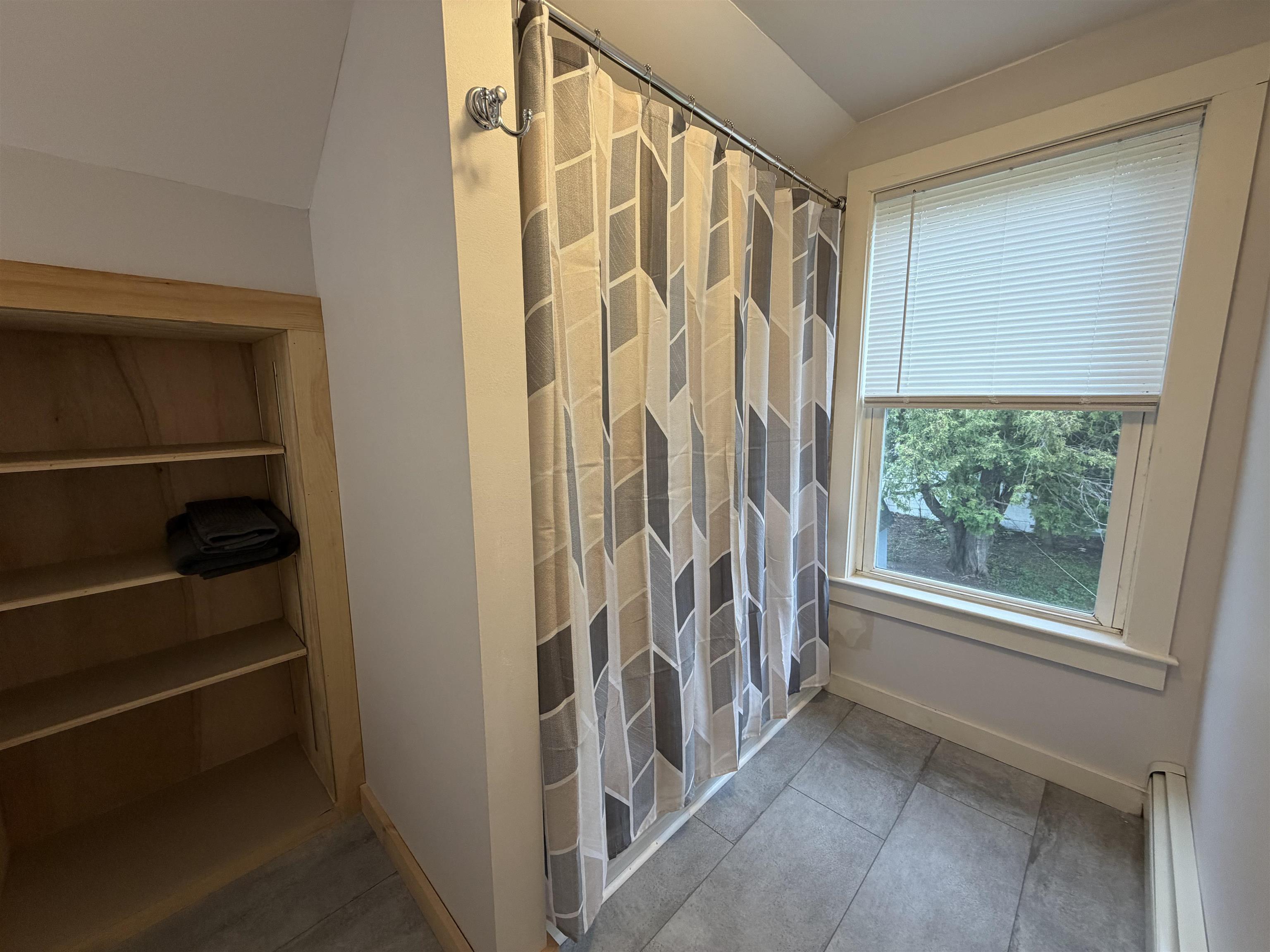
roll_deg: +0.2
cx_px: 635
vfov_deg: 85.7
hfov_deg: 102.1
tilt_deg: -8.8
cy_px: 476
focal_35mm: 14
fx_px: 514
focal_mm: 2.22
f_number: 2.2
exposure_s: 1/120
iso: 250
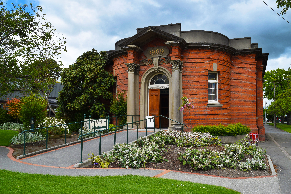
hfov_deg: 57.2
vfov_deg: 40.0
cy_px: 97
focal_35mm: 33
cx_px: 146
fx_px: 267
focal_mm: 22
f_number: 10
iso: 200
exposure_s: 1/400
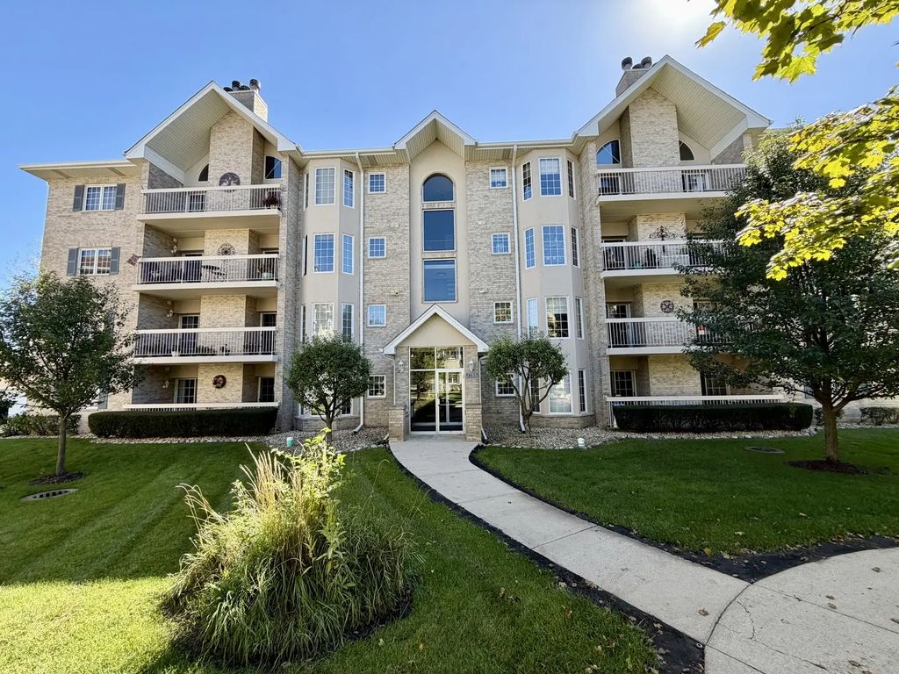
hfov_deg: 102.1
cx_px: 450
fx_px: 364
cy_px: 337
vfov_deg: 85.7
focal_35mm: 14
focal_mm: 2.22
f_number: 2.2
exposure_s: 1/390
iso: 50
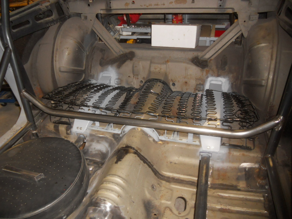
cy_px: 110
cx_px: 146
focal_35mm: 27
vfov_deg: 51.4
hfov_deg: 65.3
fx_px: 228
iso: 200
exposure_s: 1/25
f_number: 3.2
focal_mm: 4.9
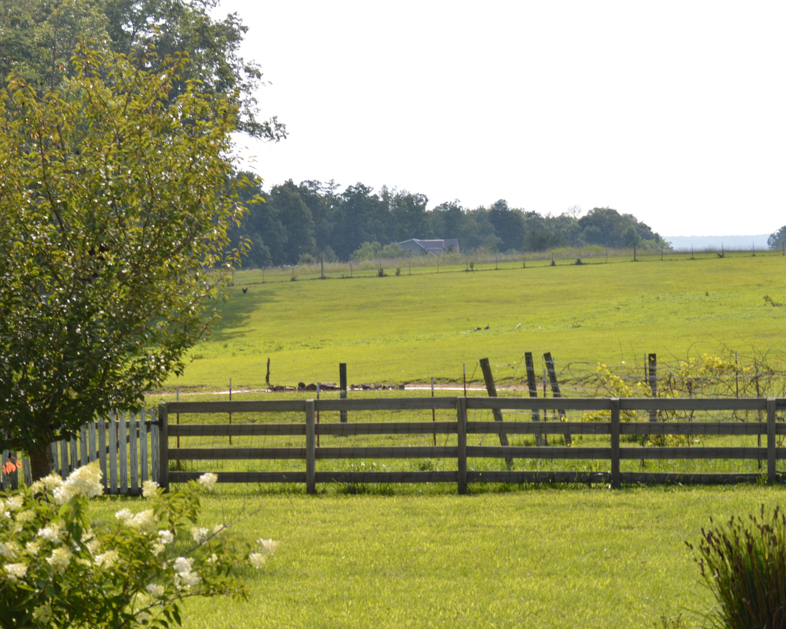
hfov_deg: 19.2
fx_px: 2317
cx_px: 352
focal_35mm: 100
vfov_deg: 15.5
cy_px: 329
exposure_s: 1/200
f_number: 9
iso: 100
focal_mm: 55
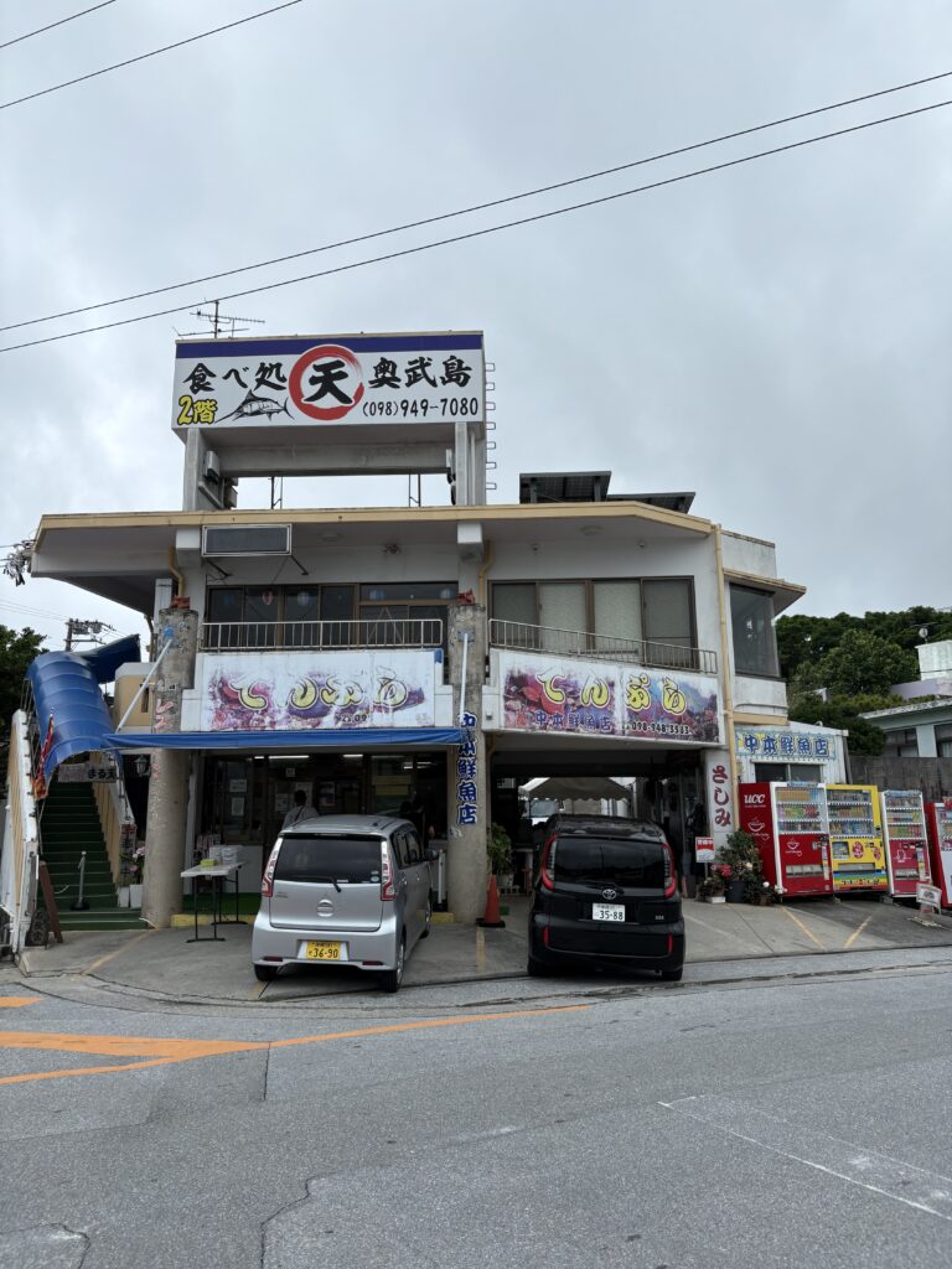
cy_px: 634
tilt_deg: +10.8
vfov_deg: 67.3
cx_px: 476
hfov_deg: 53.1
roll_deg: -0.1
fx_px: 953
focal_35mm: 26
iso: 50
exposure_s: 1/2075
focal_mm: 5.96
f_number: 1.6
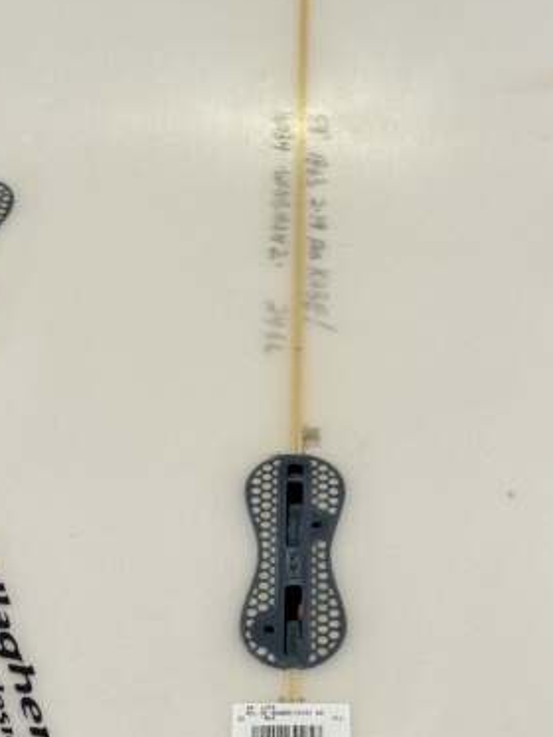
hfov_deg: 14.4
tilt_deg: -31.2
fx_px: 2193
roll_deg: +0.6
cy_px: 304
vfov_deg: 19.1
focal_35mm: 103
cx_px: 282
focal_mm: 6.76
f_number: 1.78
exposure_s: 1/248
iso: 64
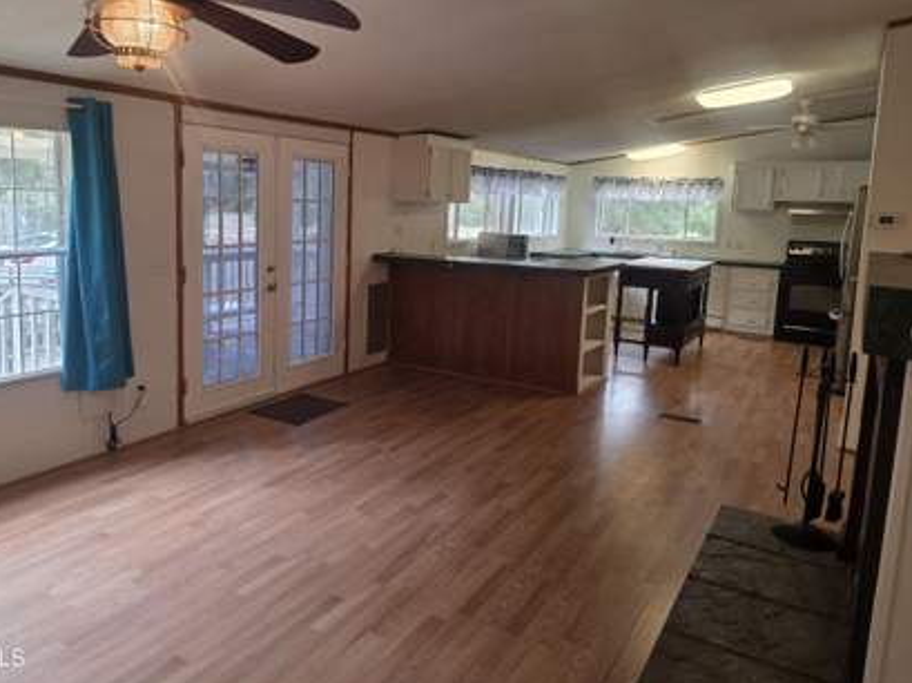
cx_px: 381
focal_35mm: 27
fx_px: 711
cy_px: 291
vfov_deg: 51.1
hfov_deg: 65.0
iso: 160
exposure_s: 1/120
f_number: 1.7
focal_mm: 6.3
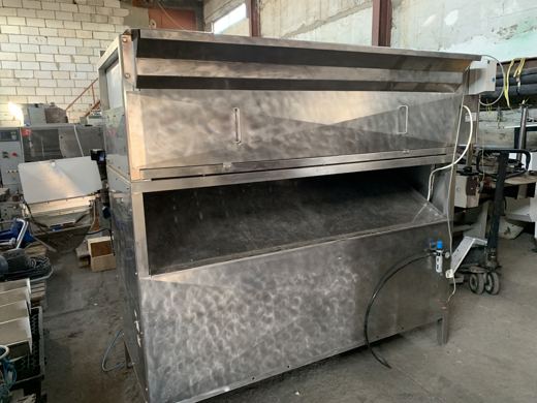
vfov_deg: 53.1
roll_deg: +1.9
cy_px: 202
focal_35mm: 26
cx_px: 268
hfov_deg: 67.3
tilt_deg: -12.3
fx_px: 403
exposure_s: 1/59
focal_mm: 4.25
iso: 400
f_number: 1.8
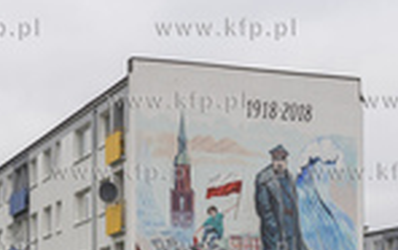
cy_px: 284
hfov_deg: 23.1
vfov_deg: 14.5
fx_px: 956
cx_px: 65
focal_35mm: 88
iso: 400
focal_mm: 32
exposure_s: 1/1250
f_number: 4.5
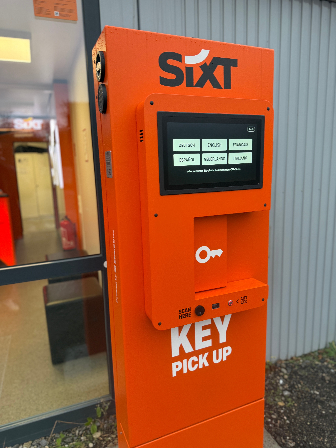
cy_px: 224
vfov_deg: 71.6
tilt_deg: -12.3
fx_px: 311
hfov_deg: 56.8
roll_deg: +2.6
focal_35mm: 24
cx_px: 168
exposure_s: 1/121
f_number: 1.78
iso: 160
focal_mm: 6.76
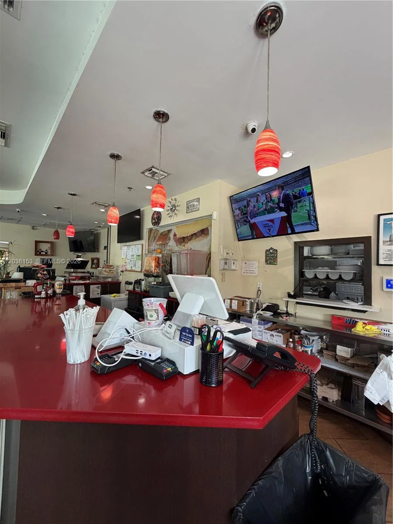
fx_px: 212
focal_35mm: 14
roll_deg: -1.1
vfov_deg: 102.1
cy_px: 262
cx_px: 196
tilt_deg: +1.7
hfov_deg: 85.7
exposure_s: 1/120
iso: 250
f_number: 2.2
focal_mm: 2.22
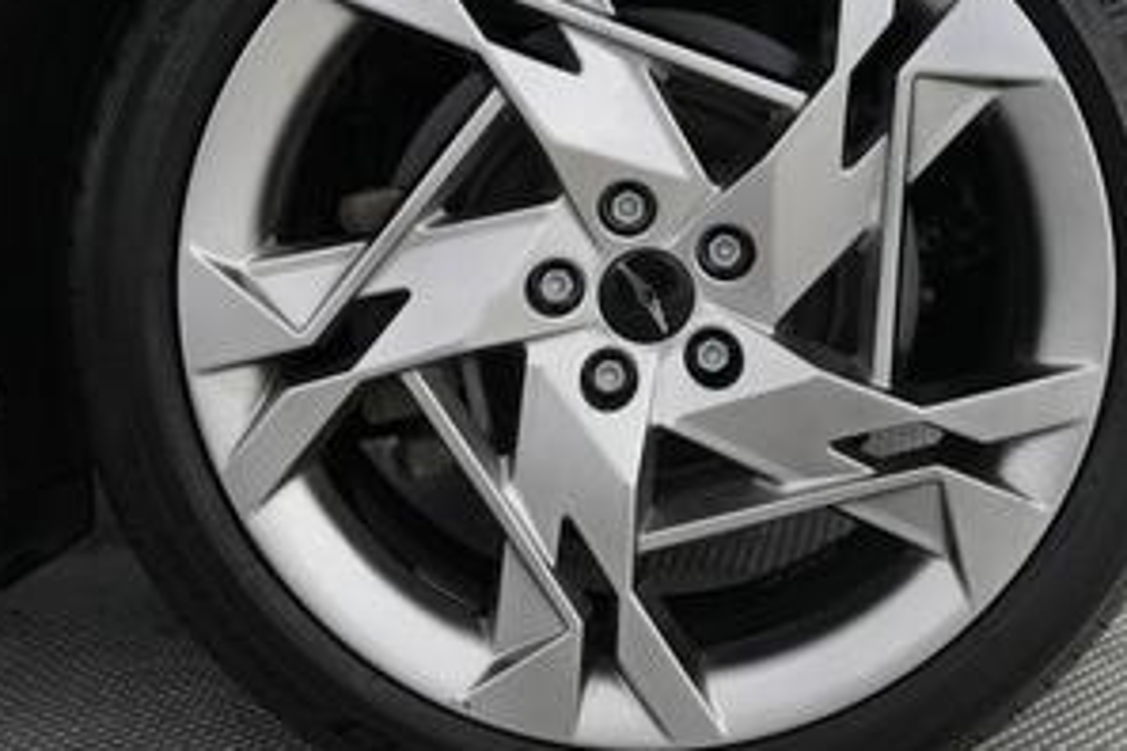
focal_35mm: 56
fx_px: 1753
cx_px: 645
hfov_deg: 35.6
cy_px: 296
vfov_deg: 24.1
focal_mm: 26
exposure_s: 1/160
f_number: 2.8
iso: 3200
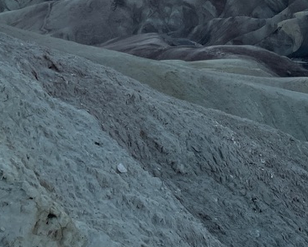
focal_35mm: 71
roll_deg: +2.1
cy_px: -69
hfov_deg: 25.1
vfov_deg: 19.9
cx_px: 328
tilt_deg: +0.2
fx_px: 647
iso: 32
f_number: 1.6
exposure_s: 1/2174
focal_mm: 4.2
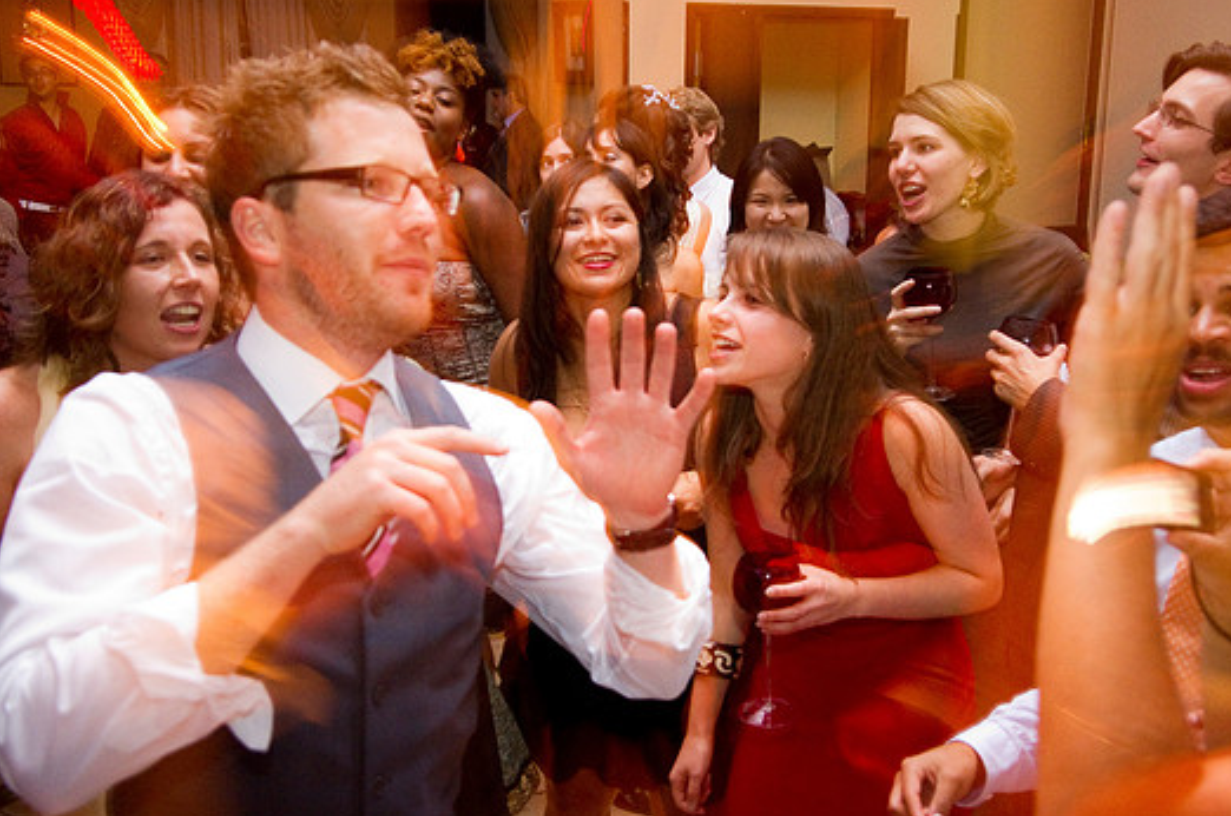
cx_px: 646
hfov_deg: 33.5
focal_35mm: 60
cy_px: 397
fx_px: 2048
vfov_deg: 22.5
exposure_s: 1/8
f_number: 4
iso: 2500
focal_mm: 36
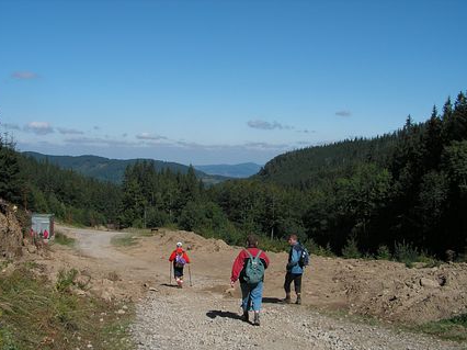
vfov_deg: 37.7
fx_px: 512
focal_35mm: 38
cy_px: 184
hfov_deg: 49.0
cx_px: 231
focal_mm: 6
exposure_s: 1/1000
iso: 50
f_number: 3.2
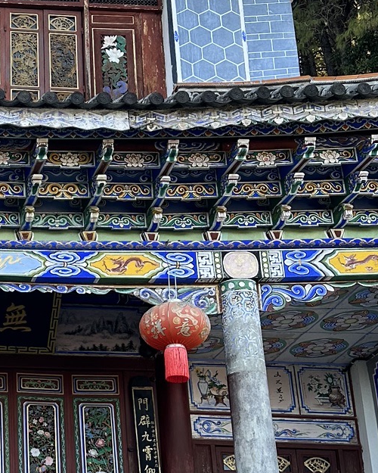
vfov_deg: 25.2
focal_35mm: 75
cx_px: -76
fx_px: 1049
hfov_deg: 19.3
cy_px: 323
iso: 80
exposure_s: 1/339
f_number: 1.78
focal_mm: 6.86
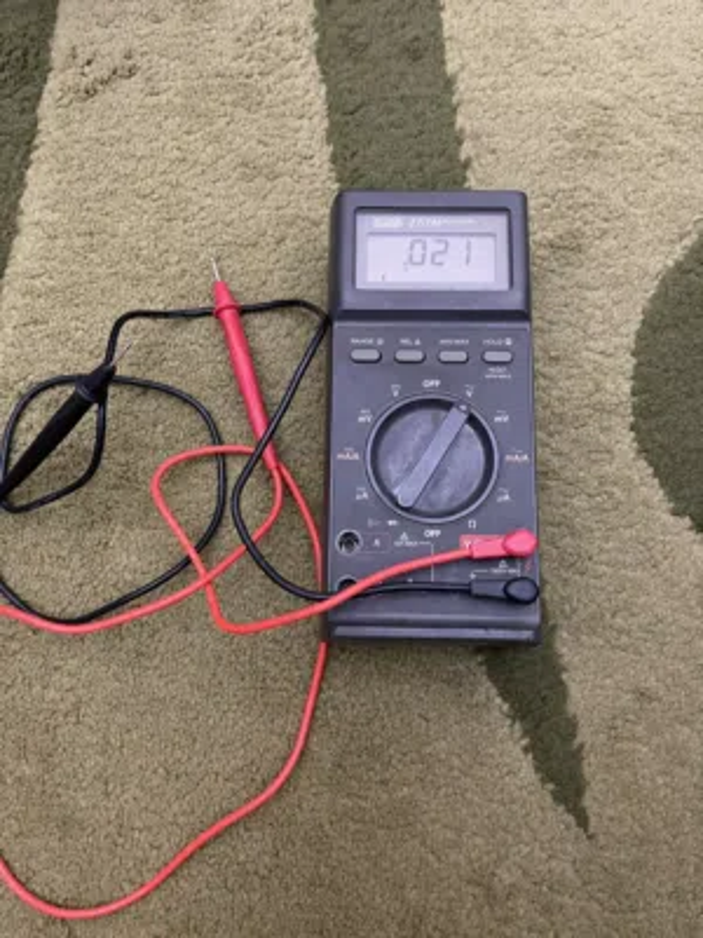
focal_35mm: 25
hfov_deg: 54.9
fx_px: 677
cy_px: 469
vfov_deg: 69.4
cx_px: 352
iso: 640
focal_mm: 5.1
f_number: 1.6
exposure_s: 1/35
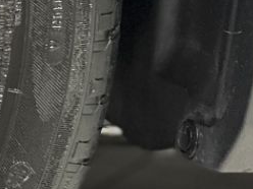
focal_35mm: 186
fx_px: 1359
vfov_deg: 8.0
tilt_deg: -10.6
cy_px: 5
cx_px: -554
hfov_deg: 8.5
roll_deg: -0.2
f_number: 1.78
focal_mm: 6.86
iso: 320
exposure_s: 1/60
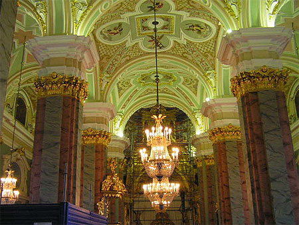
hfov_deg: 49.0
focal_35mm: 38
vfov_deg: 37.8
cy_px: 112
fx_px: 328
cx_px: 150
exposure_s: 1/30
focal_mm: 6.3
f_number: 2.8
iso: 200
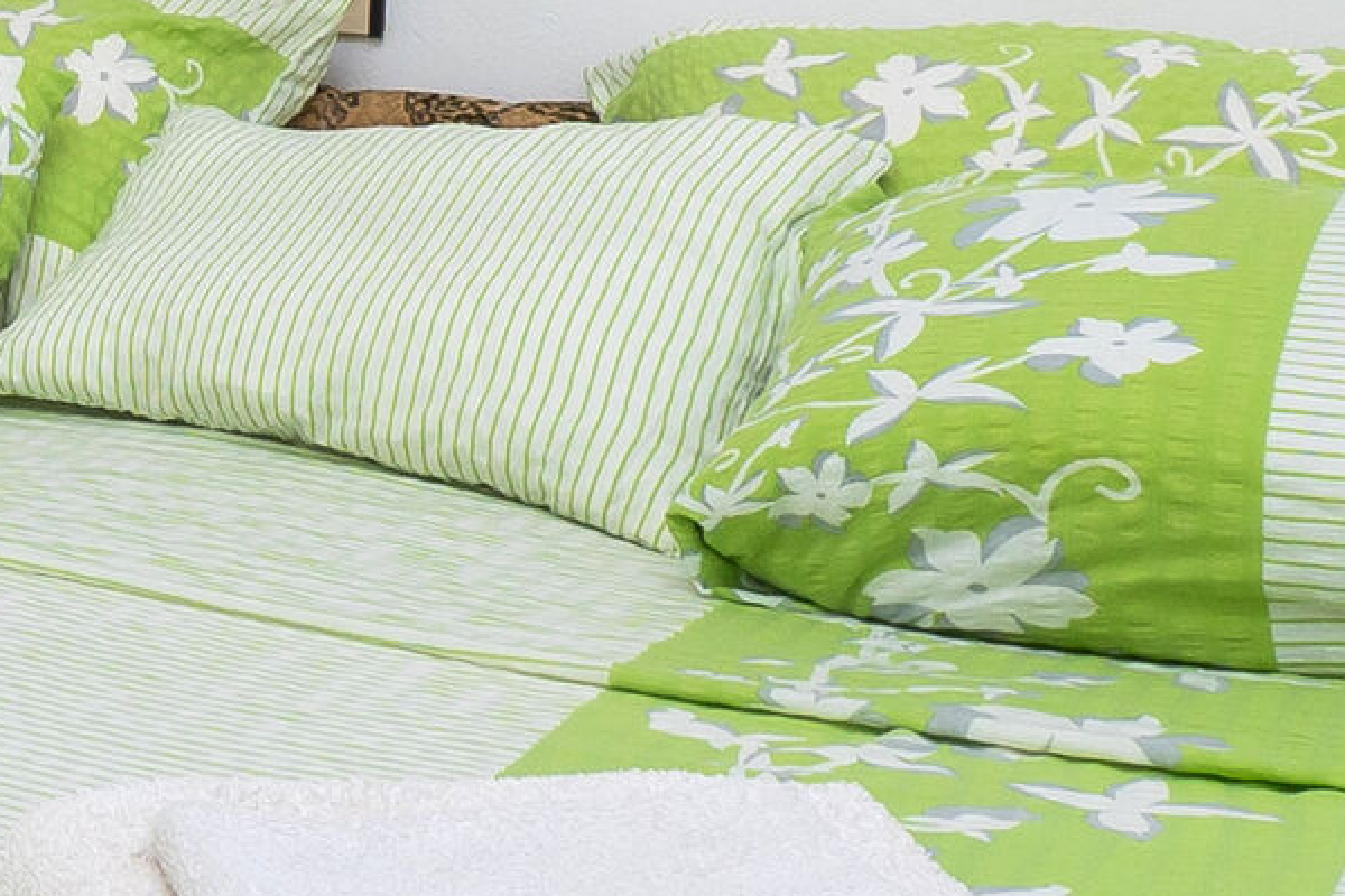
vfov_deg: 18.7
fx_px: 2615
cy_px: -82
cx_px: -677
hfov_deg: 23.2
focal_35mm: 70
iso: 125
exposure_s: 1/200
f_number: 8
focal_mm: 10
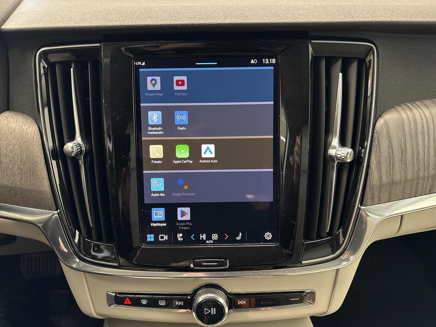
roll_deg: +1.0
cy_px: 164
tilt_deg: -27.2
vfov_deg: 53.1
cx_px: 218
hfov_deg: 67.3
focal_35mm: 26
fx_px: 327
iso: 640
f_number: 1.6
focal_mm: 5.96
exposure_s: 1/34
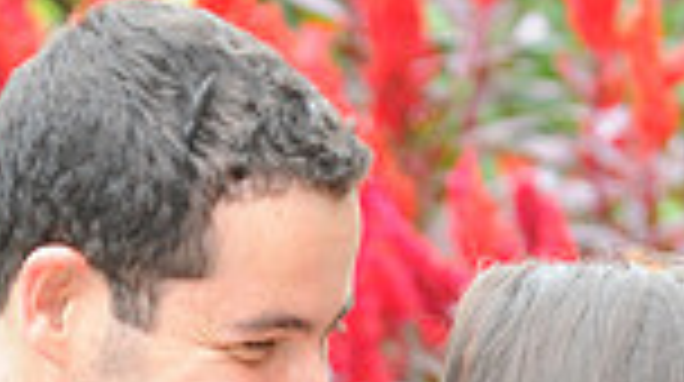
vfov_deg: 1.9
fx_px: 11609
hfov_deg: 3.4
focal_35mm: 641
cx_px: 198
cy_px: 683
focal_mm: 160
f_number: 5.6
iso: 500
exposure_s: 1/125
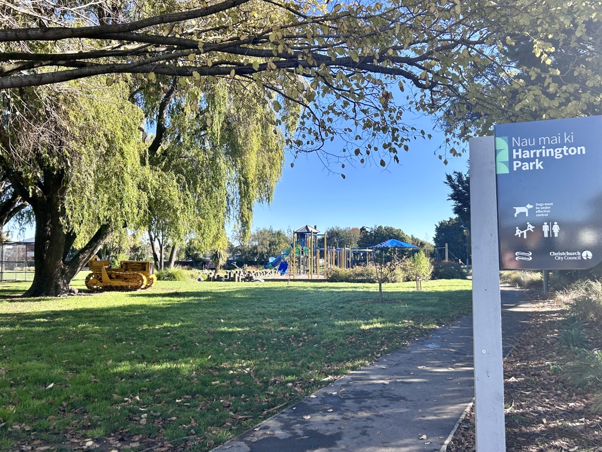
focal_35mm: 30
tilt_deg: +2.9
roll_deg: +0.8
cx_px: 340
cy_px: 231
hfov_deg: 59.8
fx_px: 522
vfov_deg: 46.8
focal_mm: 5.7
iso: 50
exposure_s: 1/1311
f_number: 1.5
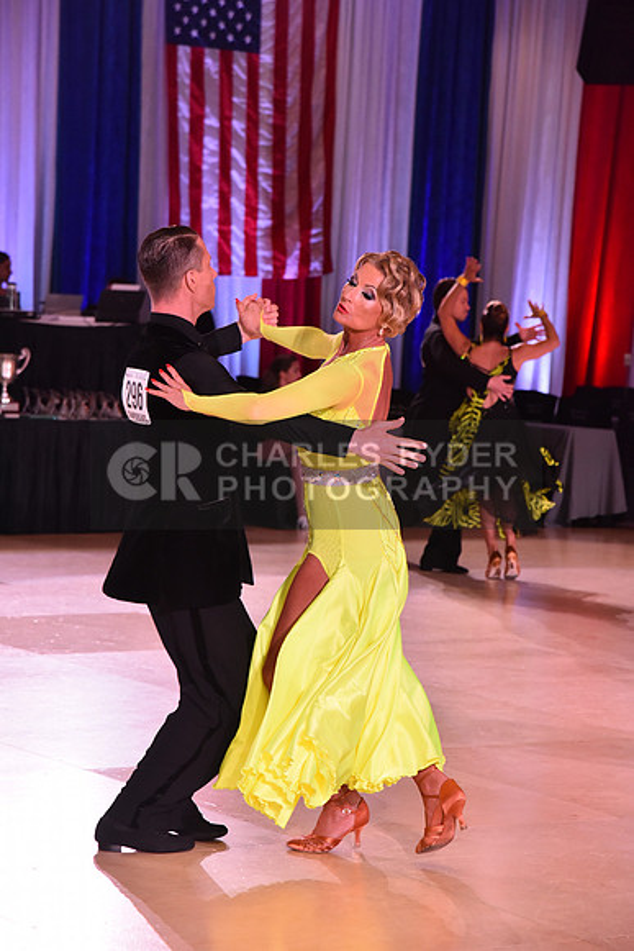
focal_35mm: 105
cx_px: 317
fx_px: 2772
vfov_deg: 19.5
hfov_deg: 13.0
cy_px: 476
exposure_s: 1/320
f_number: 6.3
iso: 2500
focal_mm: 105
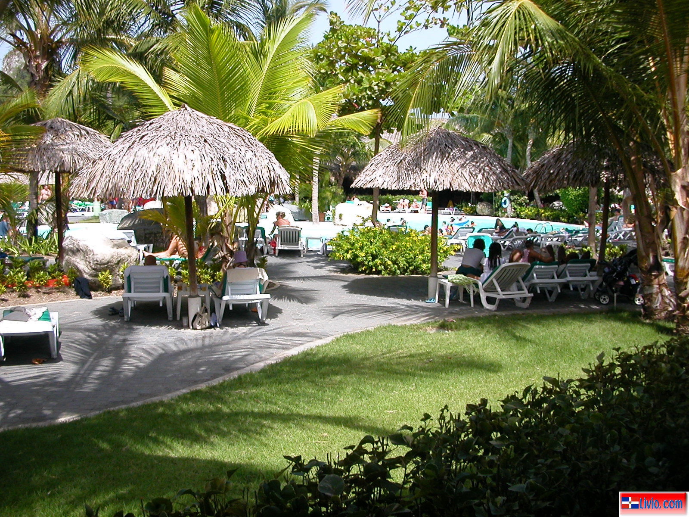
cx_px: 344
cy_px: 258
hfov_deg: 50.1
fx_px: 736
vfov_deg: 38.7
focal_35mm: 37
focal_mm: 5.6
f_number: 2.7
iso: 100
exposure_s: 1/904
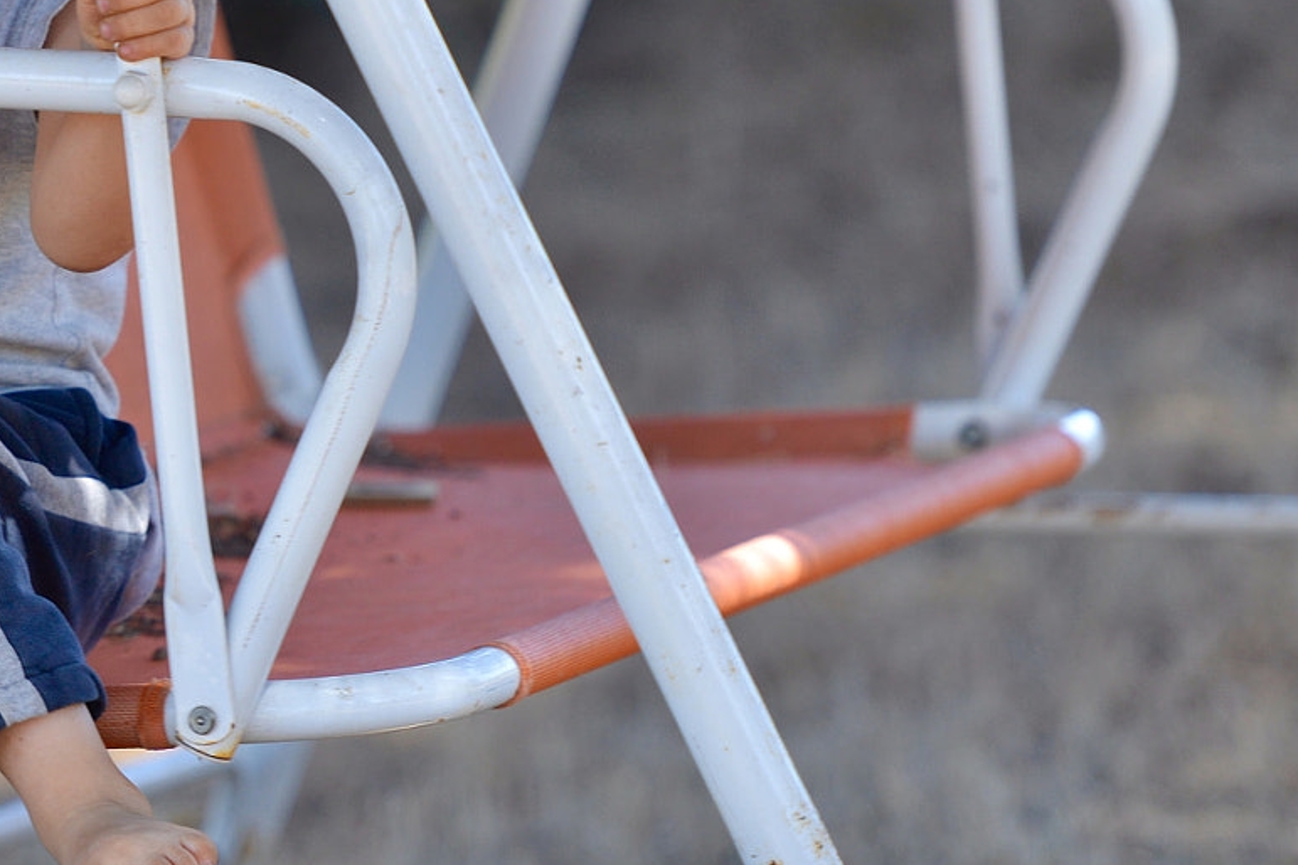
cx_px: 409
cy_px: 61
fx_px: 12727
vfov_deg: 3.9
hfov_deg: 5.8
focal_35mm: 353
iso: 250
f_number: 2.8
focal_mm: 170
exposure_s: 1/500
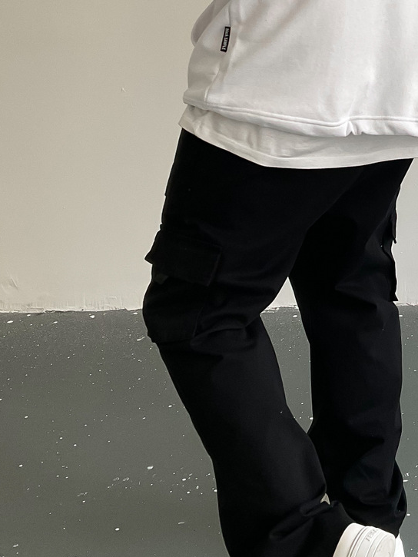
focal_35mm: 64
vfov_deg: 29.7
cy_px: 135
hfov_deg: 22.0
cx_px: 425
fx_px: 1030
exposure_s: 1/120
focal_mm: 3
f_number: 1.8
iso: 50
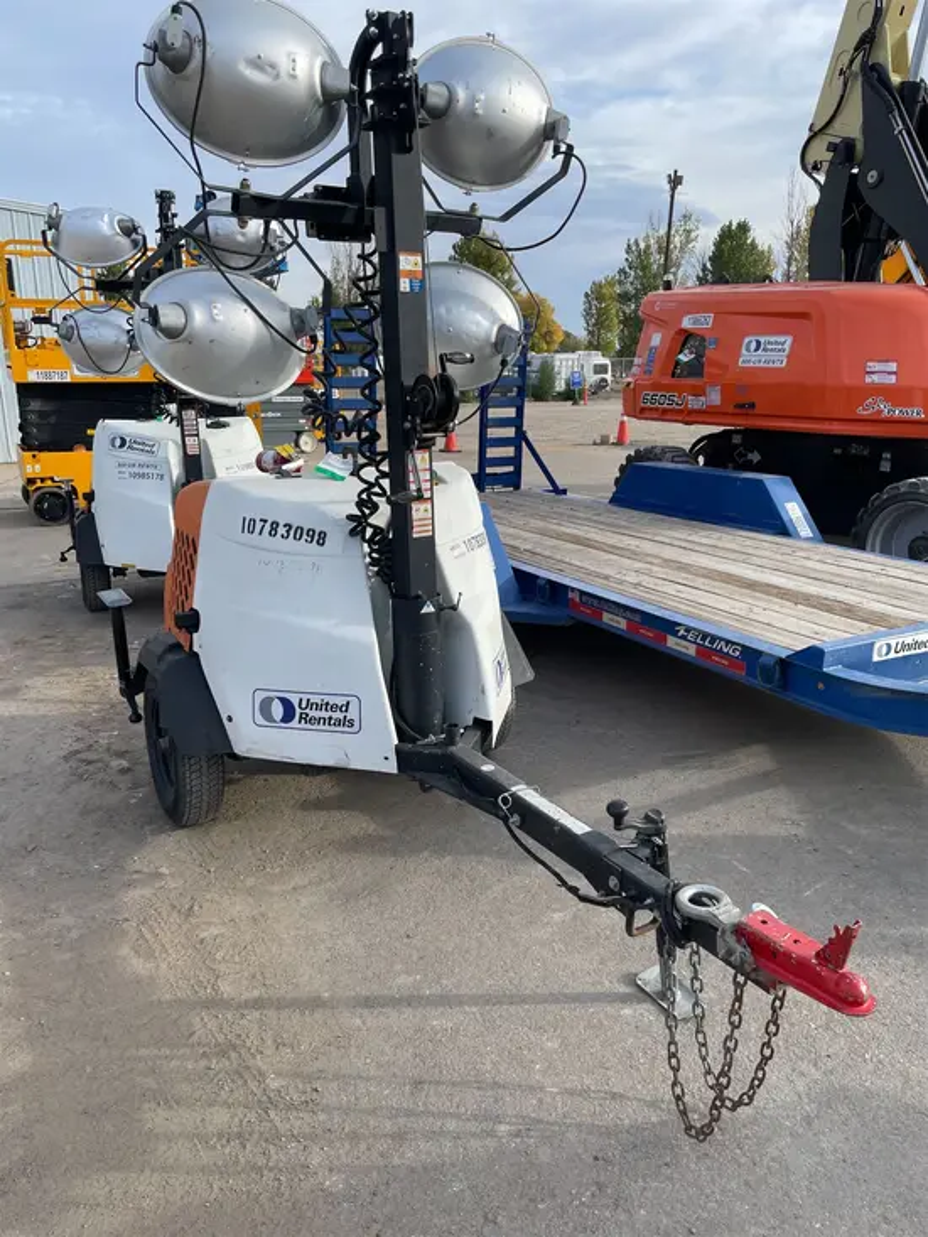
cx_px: 464
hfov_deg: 53.1
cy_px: 618
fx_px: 929
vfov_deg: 67.3
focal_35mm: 26
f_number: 1.6
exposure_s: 1/1350
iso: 32
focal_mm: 4.2
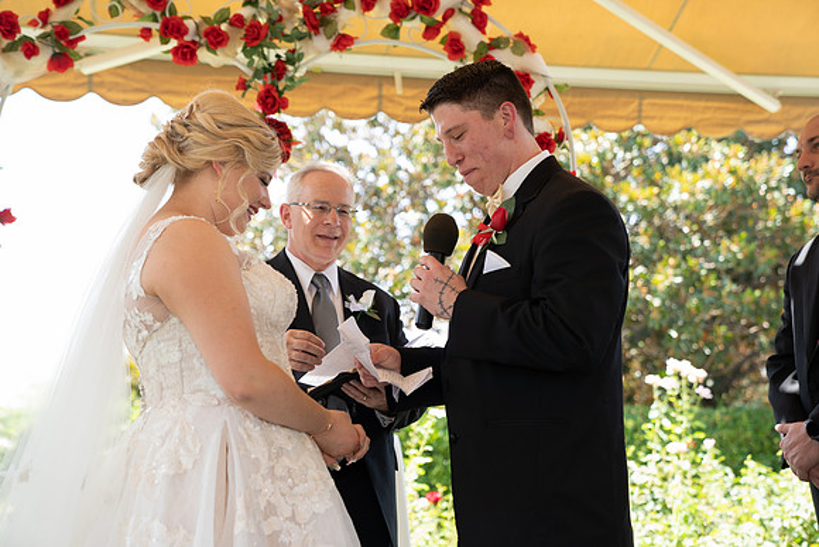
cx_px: 410
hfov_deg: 35.6
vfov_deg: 24.2
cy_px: 274
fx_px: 1274
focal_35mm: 56
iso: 100
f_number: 3.2
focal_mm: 56
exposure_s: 1/100
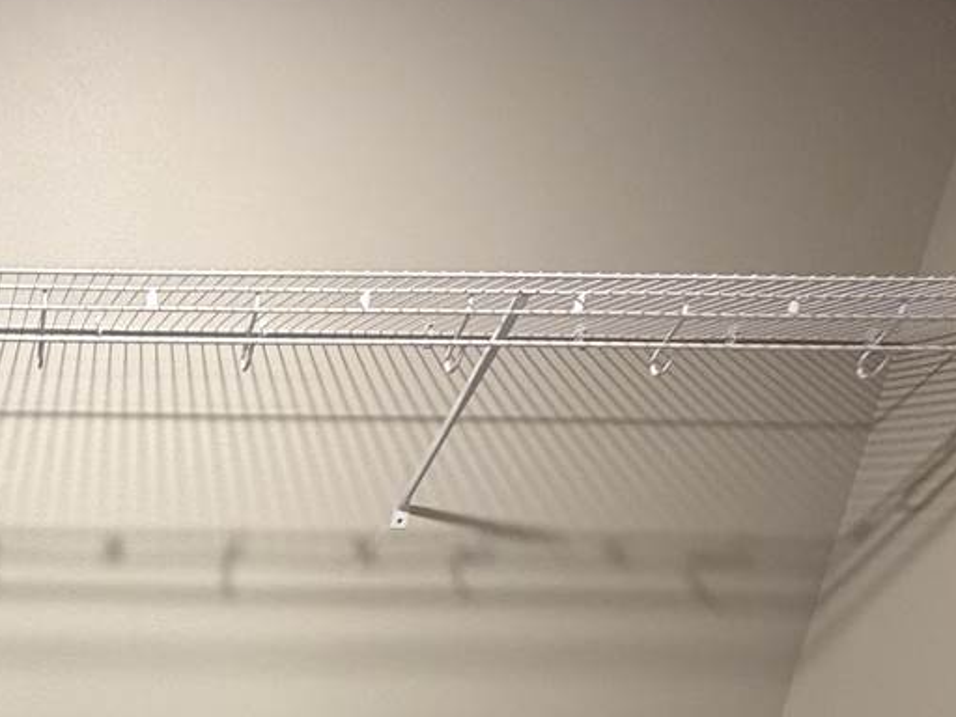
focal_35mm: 35
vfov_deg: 33.1
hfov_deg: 43.4
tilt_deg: -19.8
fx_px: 967
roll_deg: -1.9
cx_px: -43
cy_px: 867
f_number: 2.2
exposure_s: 1/60
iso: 400
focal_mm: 2.22
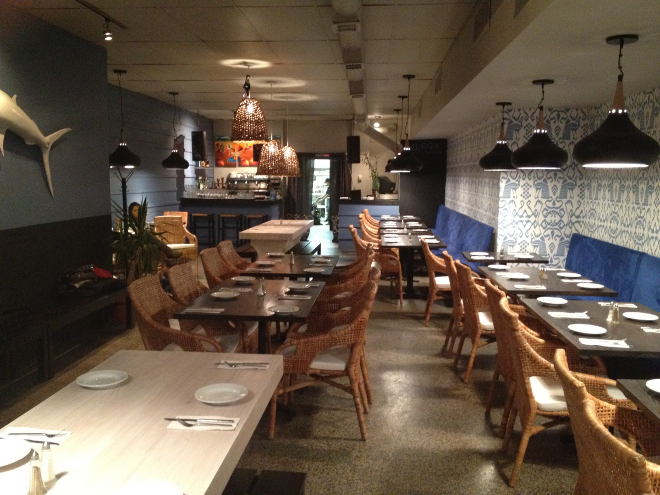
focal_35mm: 35
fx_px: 667
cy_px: 248
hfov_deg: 52.6
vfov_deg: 40.7
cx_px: 330
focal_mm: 4.28
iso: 500
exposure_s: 1/15
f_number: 2.4
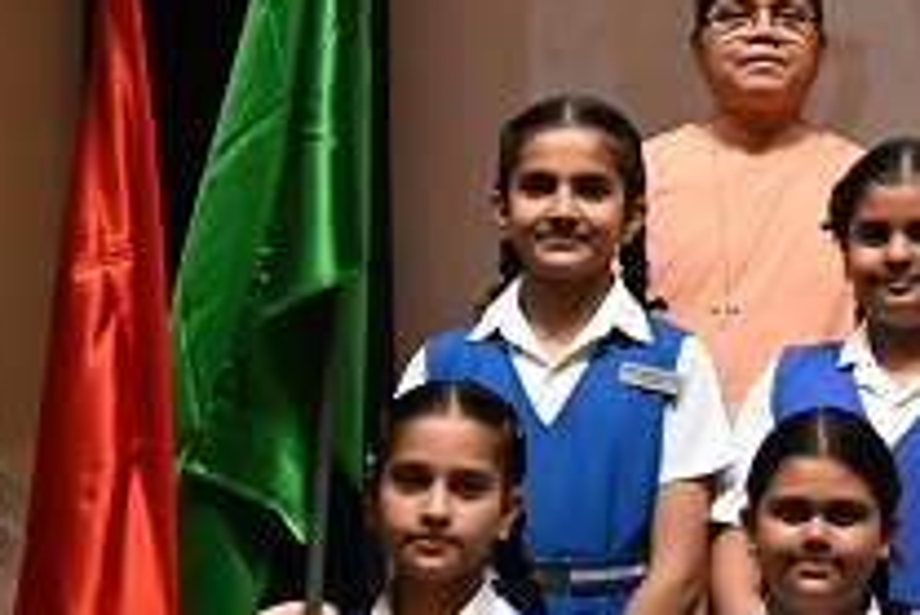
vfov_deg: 7.2
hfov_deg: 10.2
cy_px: 285
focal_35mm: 192
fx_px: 4910
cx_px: 1559
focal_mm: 51
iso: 2500
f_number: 5.6
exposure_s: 1/125
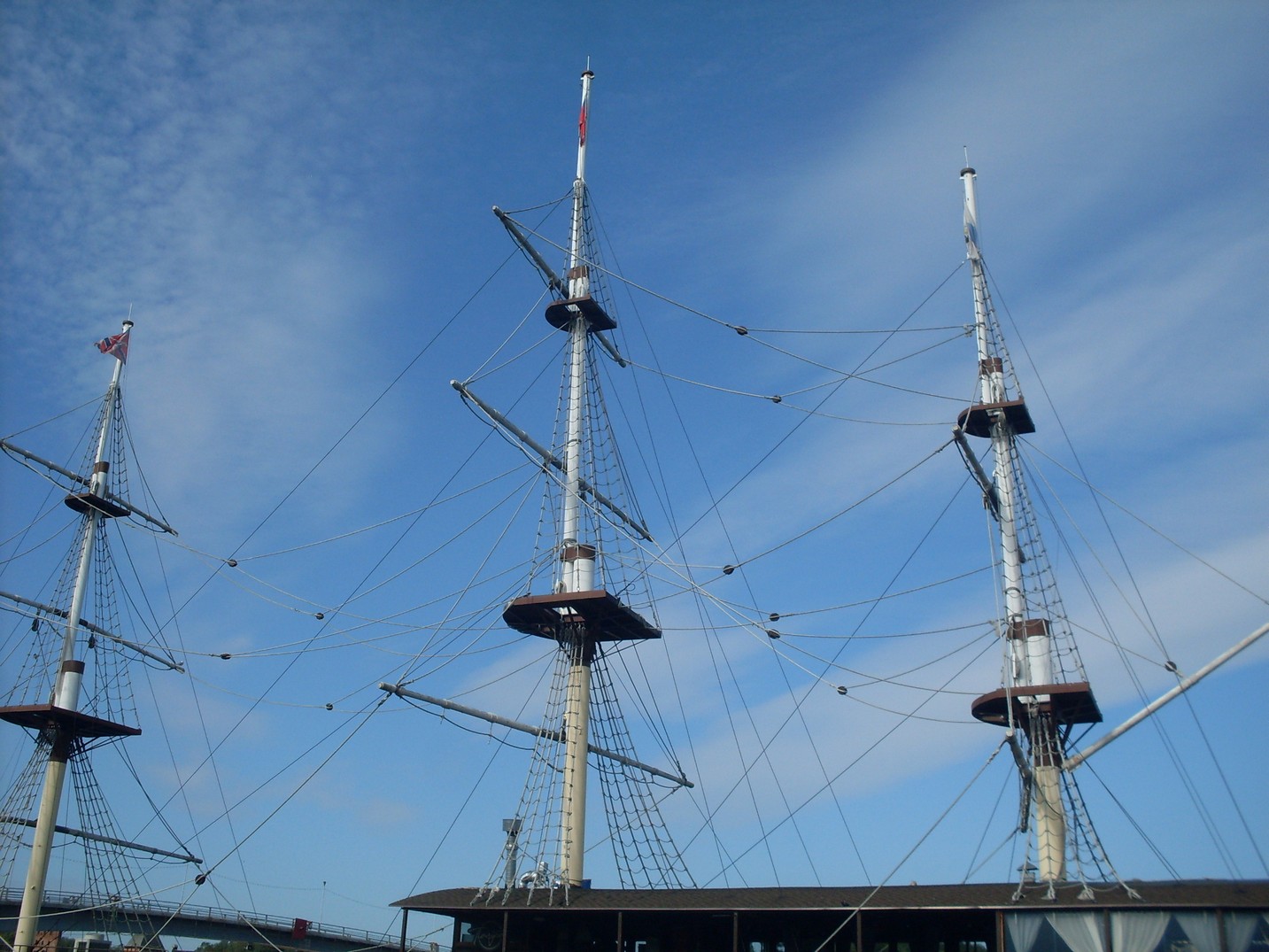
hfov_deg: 49.0
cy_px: 476
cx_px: 634
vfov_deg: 37.7
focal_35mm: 38
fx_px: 1393
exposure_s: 1/350
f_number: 8.4
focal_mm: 6.3
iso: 80
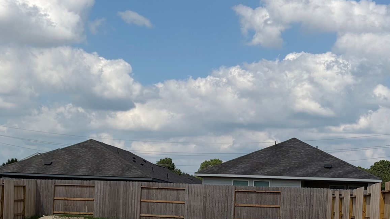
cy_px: 205
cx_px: 129
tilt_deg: +0.8
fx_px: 962
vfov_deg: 12.9
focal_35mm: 93
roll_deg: -2.4
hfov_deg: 22.8
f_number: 1.78
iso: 64
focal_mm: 6.76
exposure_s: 1/8772
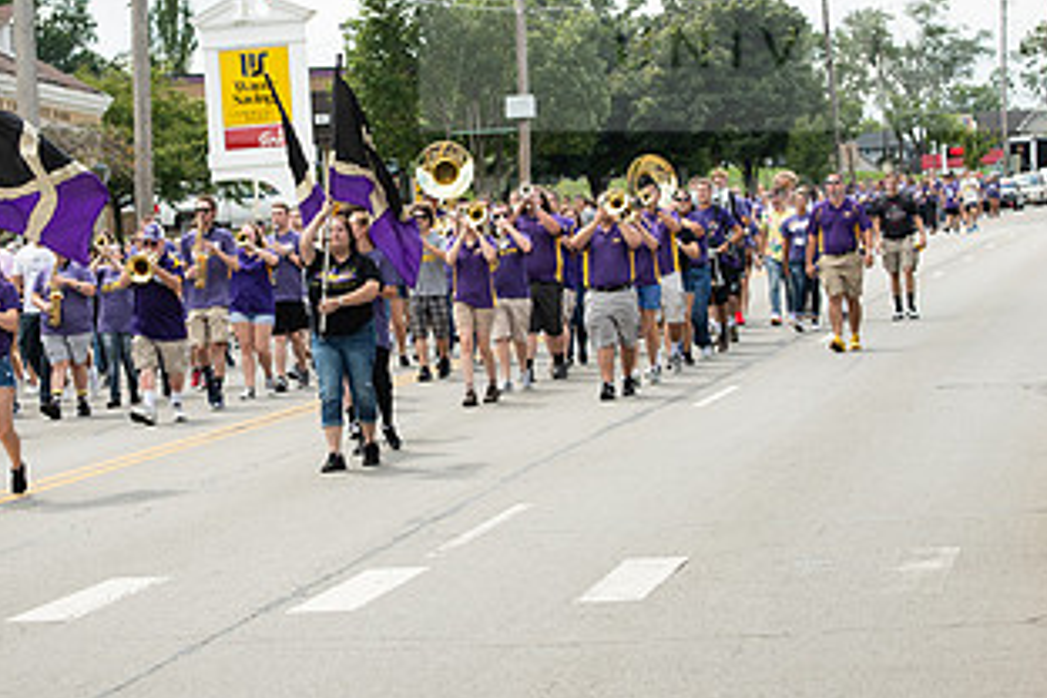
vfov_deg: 10.5
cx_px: 319
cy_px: 257
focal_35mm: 130
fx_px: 3781
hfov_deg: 15.7
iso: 250
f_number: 6.3
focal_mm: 70
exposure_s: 1/640
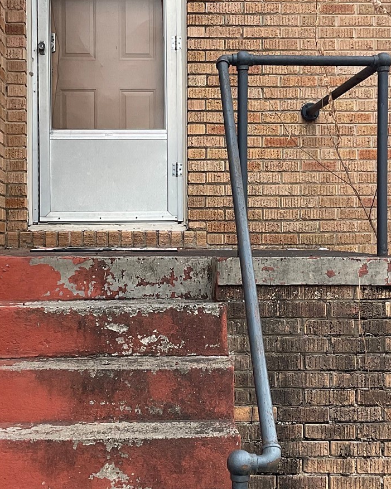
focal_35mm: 62
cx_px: 181
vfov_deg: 30.5
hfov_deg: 24.6
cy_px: 240
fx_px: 897
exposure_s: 1/122
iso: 40
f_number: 1.8
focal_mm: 3
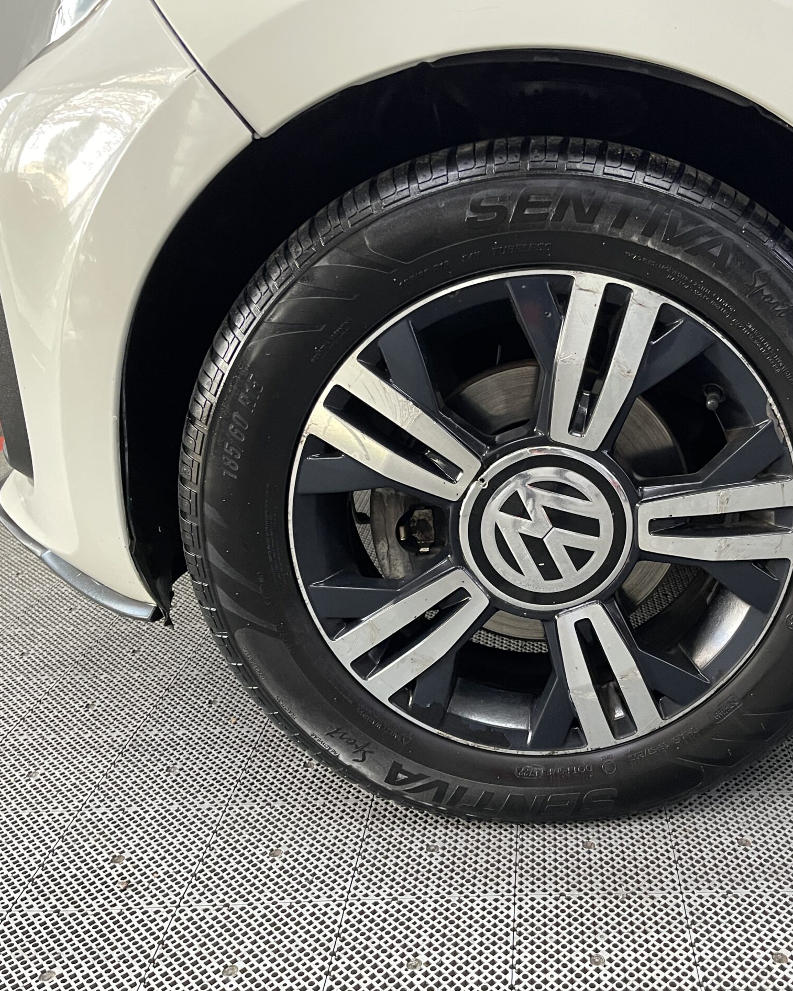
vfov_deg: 54.2
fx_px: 968
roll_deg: -0.9
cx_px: 548
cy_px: 502
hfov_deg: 43.7
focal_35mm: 33
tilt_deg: -19.4
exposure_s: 1/57
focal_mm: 5.1
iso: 500
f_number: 1.6
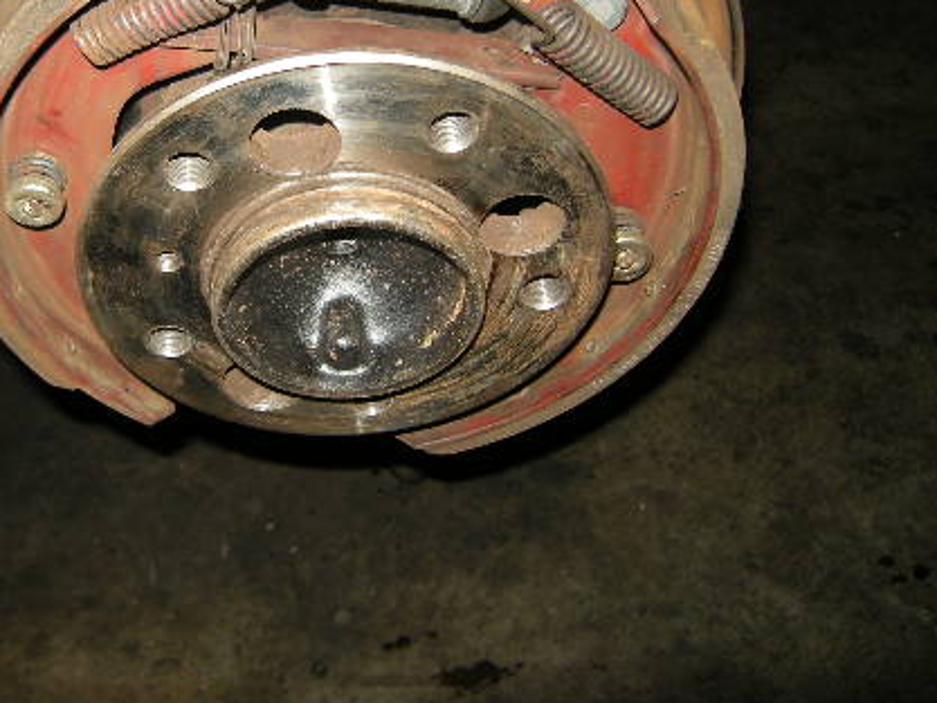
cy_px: 173
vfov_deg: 32.9
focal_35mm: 43
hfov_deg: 42.5
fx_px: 1164
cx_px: 234
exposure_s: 1/60
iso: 66
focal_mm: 4.7
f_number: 2.8
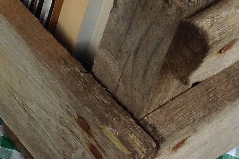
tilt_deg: -45.4
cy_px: -73
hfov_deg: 13.3
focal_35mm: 147
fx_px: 976
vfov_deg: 9.1
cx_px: -97
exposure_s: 1/285
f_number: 2.4
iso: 50
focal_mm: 4.28
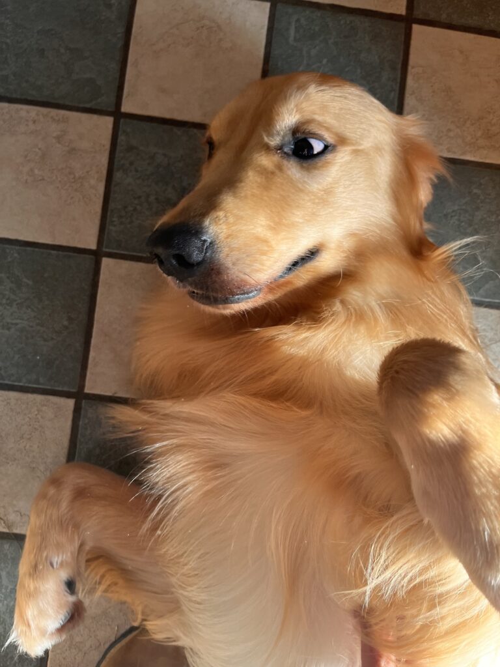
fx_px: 501
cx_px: 250
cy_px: 334
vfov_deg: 67.3
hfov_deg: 53.1
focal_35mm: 26
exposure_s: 1/122
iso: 64
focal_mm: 5.1
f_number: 1.6
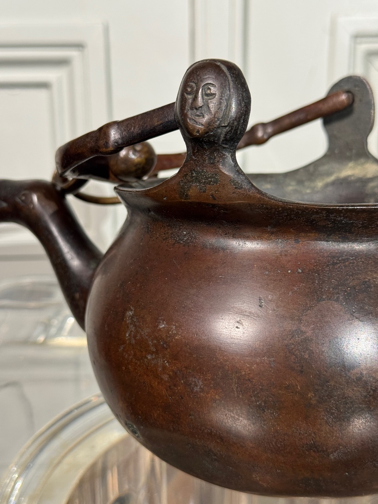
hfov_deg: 30.3
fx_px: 699
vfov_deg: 39.7
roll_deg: +0.4
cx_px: 189
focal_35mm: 48
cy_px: 252
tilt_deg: -16.0
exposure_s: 1/60
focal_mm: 6.76
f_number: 1.78
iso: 160
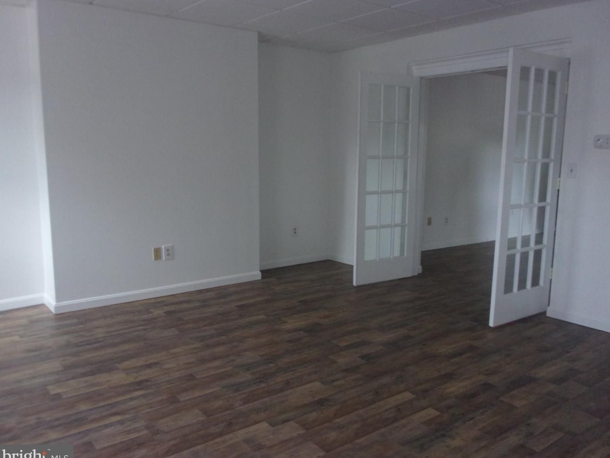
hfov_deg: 61.6
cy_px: 233
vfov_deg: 48.2
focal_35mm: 29
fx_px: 511
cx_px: 312
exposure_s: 1/34
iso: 320
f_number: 3.9
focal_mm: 5.1
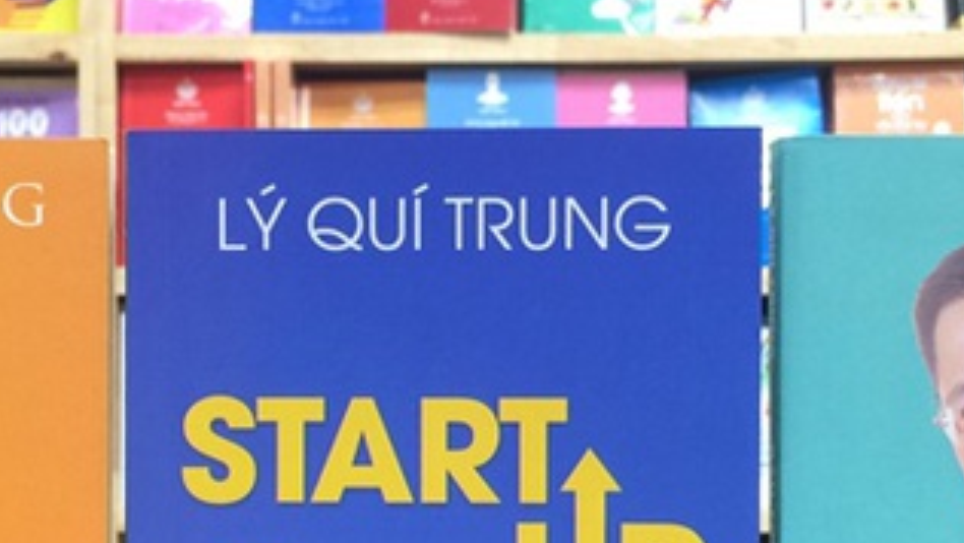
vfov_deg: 16.4
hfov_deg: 28.9
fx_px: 1867
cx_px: 442
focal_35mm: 73
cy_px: 439
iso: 50
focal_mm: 4.15
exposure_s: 1/17
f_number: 2.2
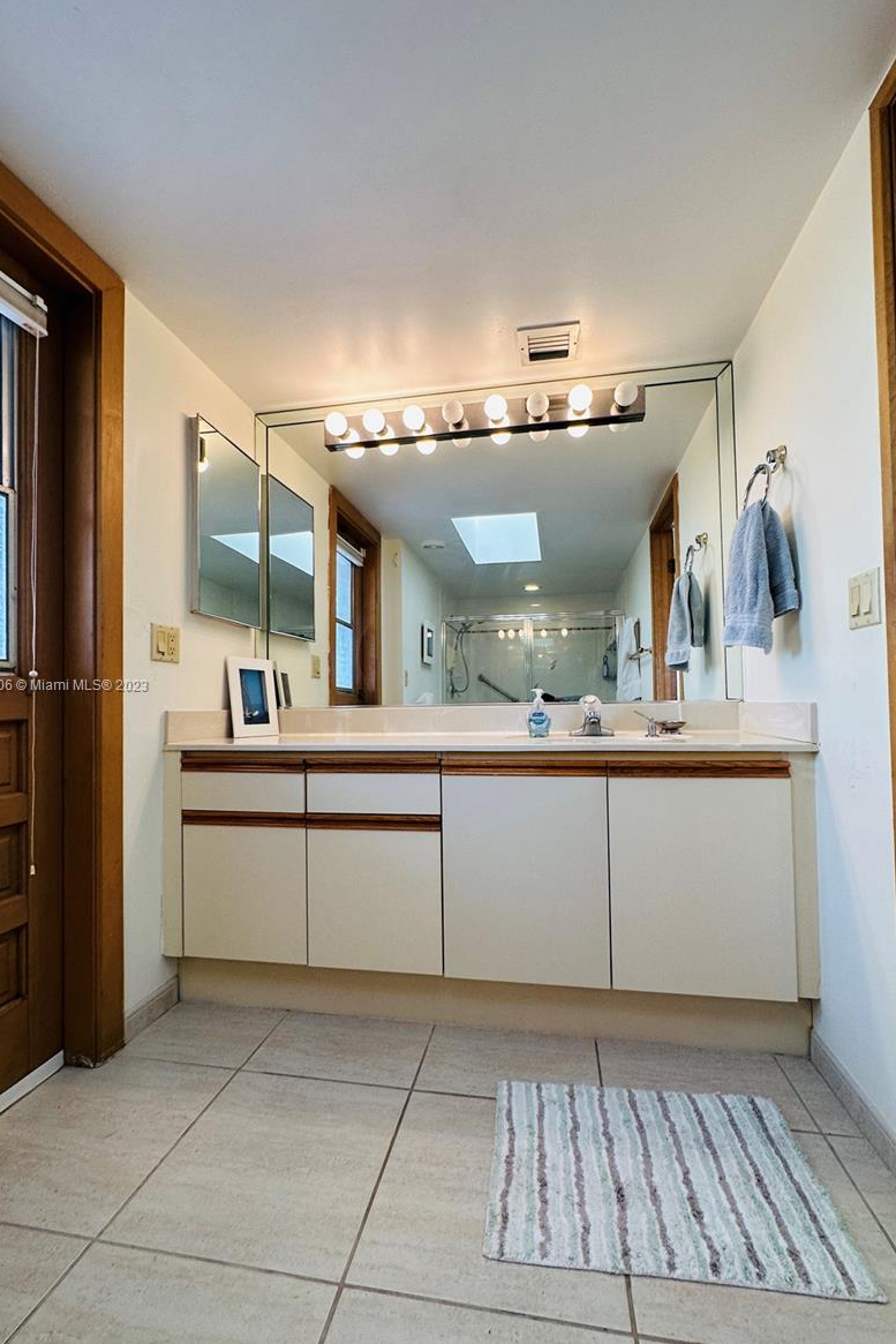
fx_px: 560
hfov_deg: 77.3
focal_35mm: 15
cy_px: 686
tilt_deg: -0.6
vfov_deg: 100.4
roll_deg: -0.7
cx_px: 455
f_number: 2.2
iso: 100
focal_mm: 2.22
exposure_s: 1/120
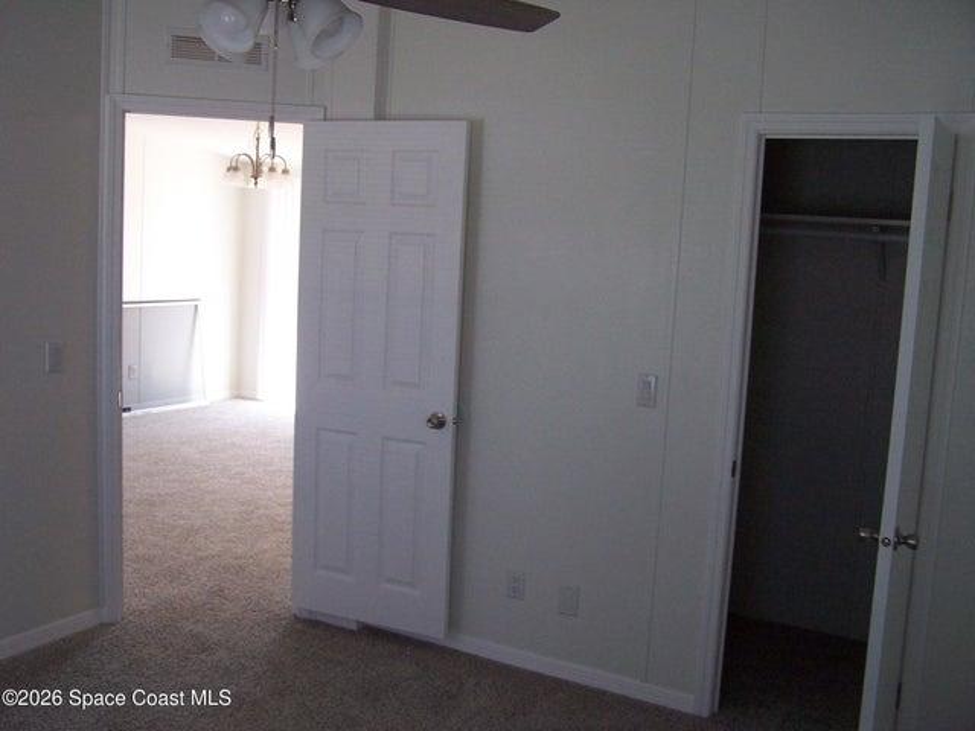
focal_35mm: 38
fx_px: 1070
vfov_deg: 37.7
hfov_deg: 49.0
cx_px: 488
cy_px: 366
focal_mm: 6.3
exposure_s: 1/30
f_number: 2.8
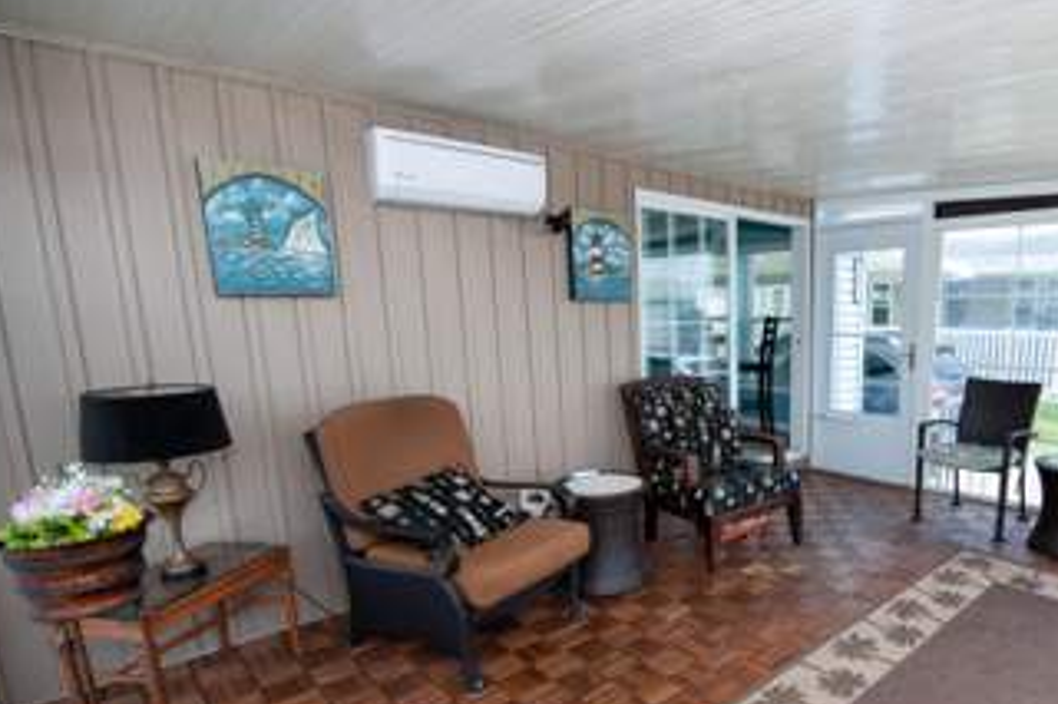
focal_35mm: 21
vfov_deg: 58.8
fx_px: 617
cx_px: 747
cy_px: 435
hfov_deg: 77.2
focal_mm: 14
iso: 1250
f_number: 3.2
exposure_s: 1/3200
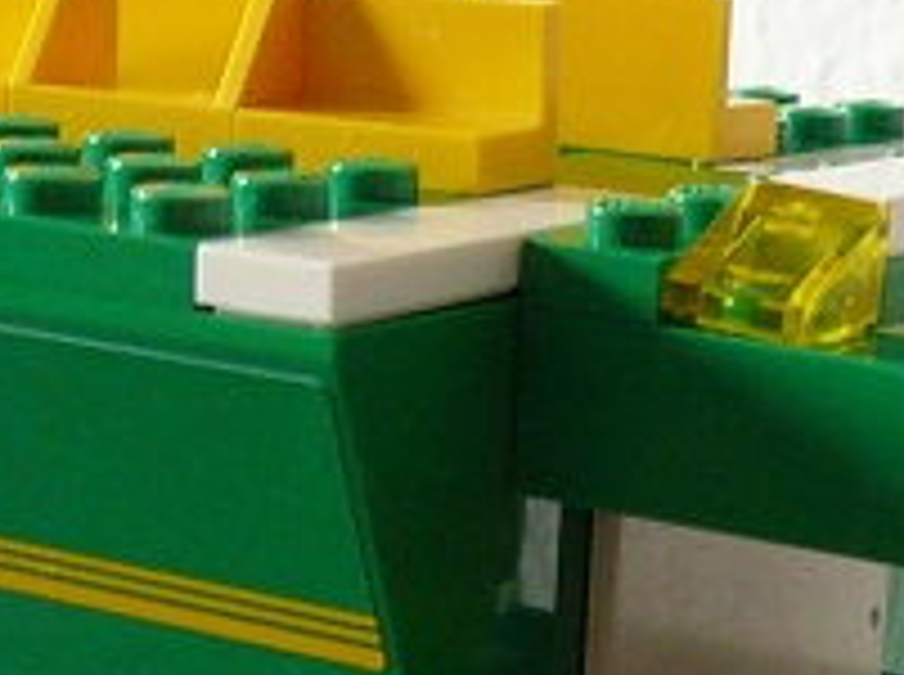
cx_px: 661
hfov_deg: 14.7
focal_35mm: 134
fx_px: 3493
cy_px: 760
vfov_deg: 10.9
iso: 200
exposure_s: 1/15
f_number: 2.8
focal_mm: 5.2
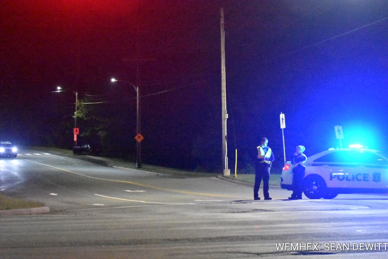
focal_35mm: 105
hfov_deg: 19.5
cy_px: 130
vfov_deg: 13.0
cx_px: 194
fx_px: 1131
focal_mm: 70
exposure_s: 1/60
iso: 25600
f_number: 5.6
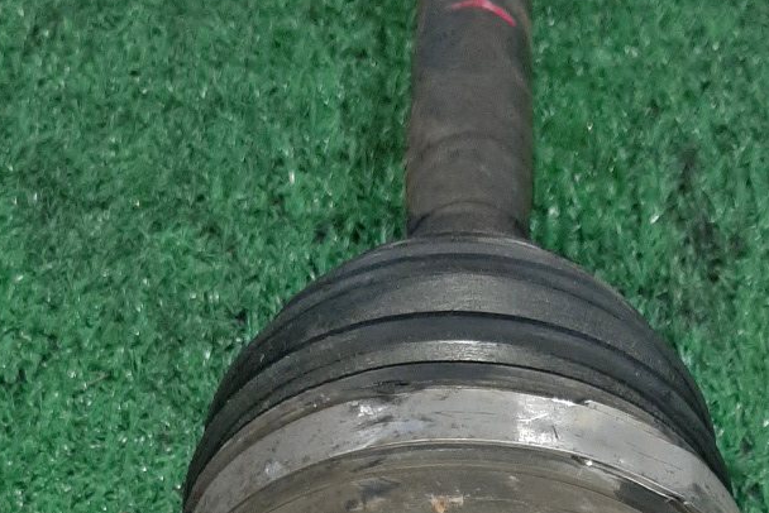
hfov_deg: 31.3
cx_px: 467
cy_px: 876
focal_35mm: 64
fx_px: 1368
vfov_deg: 17.8
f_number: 1.7
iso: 144
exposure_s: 1/50
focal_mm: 3.93
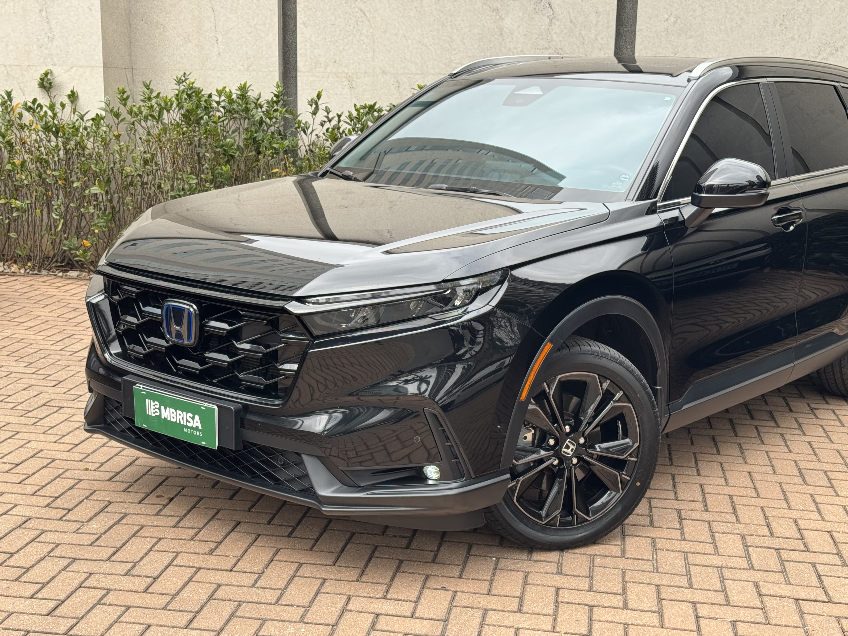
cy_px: 318
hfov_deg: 39.7
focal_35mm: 48
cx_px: 424
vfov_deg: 30.3
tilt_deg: -10.7
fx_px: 1176
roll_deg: +0.0
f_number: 1.78
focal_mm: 6.76
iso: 64
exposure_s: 1/255
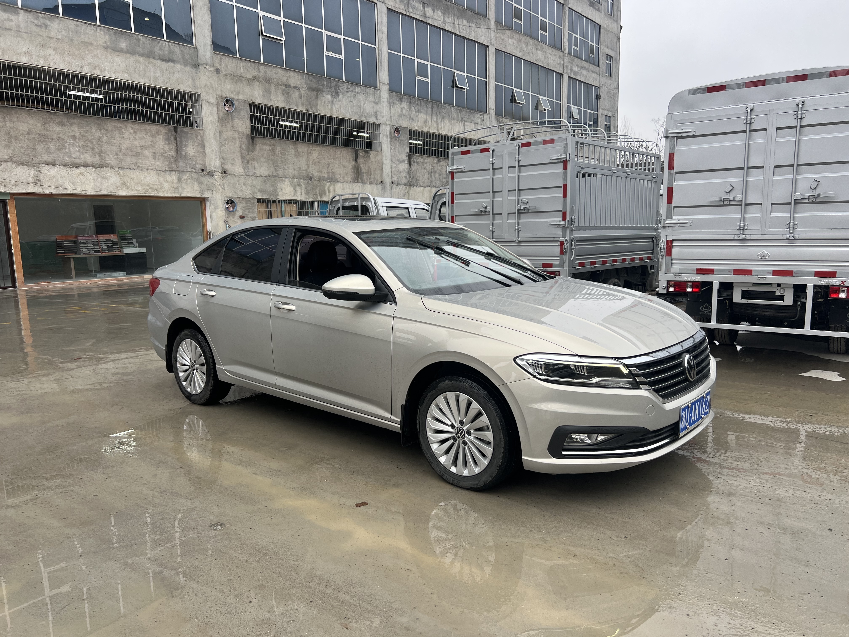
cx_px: 424
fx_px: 638
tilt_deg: -8.9
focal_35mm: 26
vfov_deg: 53.1
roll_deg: +1.4
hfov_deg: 67.3
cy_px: 318
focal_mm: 5.7
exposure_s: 1/407
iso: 50
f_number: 1.5
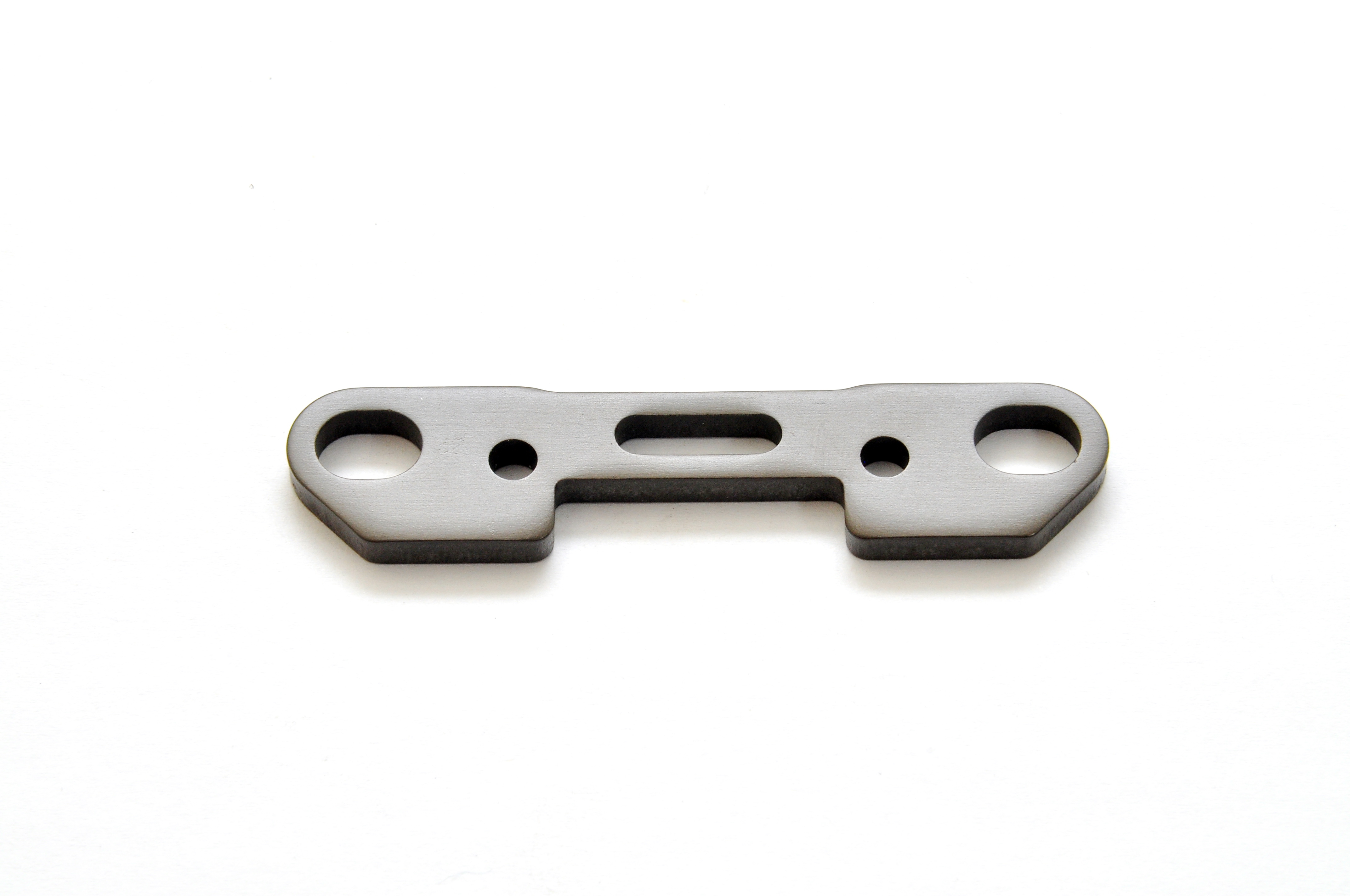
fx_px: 7584
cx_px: 675
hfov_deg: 10.2
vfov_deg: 6.8
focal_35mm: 202
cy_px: 448
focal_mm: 135
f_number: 22
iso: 400
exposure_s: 1/60
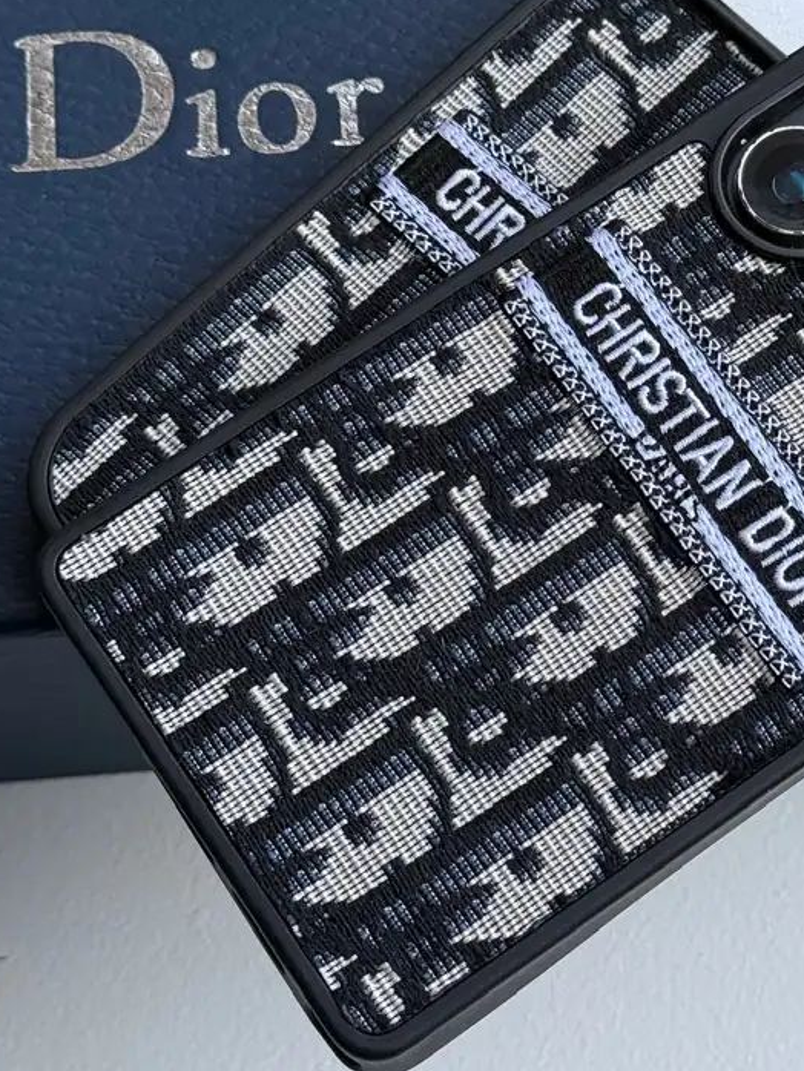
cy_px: 359
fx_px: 2724
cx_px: 618
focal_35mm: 88
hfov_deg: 16.7
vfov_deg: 22.2
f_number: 1.78
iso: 100
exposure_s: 1/875
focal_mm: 6.76
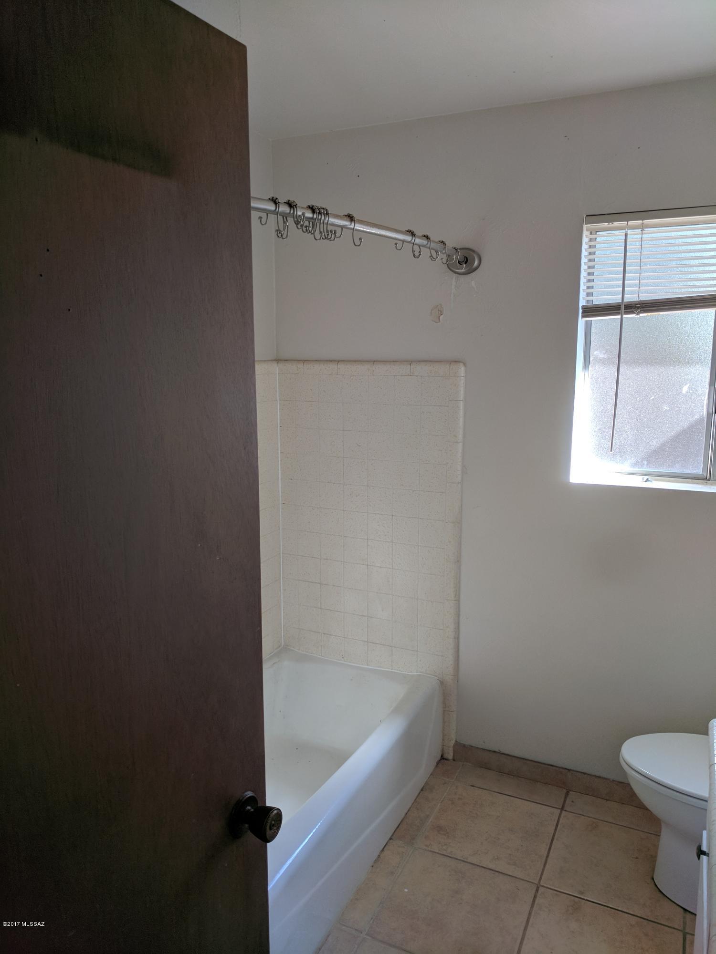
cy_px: 477
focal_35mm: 26
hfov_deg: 53.1
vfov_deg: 67.3
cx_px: 358
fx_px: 717
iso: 78
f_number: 2
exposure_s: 1/125
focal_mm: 4.67
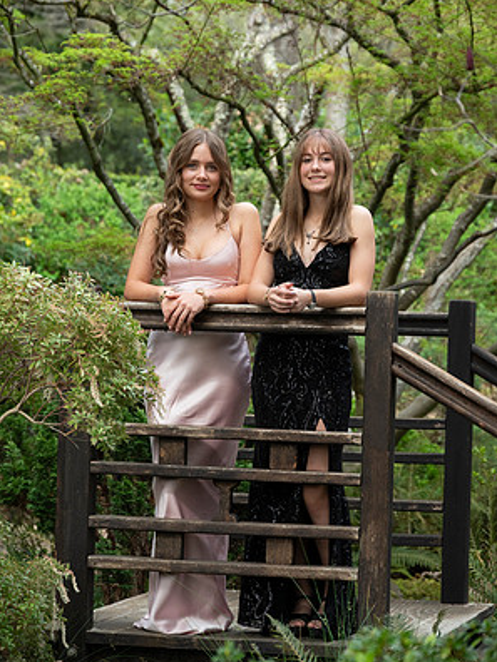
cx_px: 248
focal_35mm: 131
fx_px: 2508
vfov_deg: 15.1
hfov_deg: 11.3
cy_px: 298
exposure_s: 1/800
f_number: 6.3
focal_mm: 120
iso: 1250
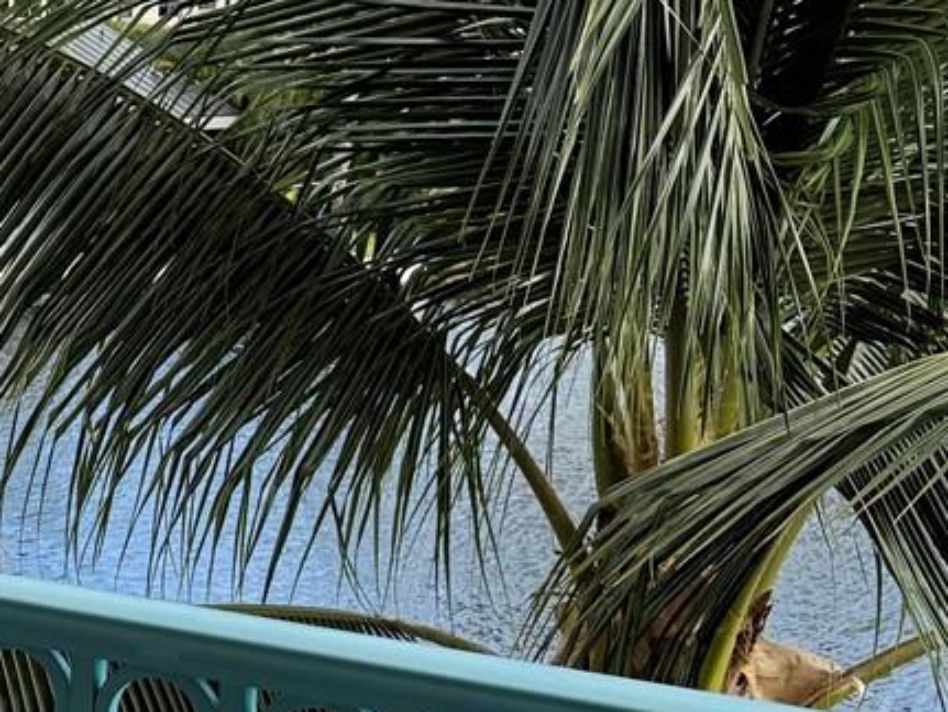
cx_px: -381
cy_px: 409
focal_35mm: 89
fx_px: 2439
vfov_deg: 16.6
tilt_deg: -10.1
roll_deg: +0.4
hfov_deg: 19.7
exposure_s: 1/1812
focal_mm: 6.76
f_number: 1.78
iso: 100
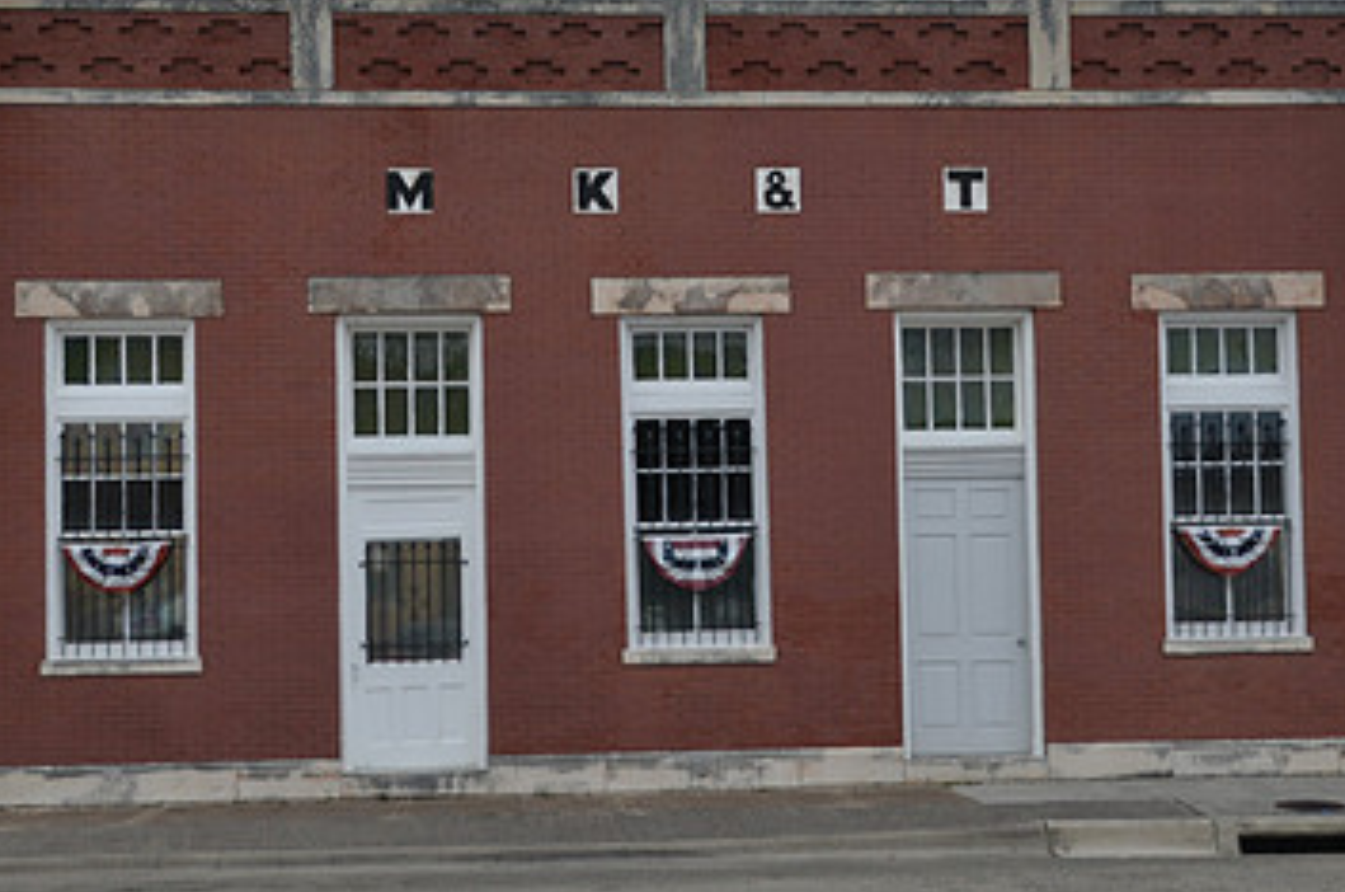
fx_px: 2573
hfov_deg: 29.3
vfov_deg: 19.7
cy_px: 421
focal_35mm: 69
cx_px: 720
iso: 200
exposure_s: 1/640
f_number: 4
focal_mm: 28
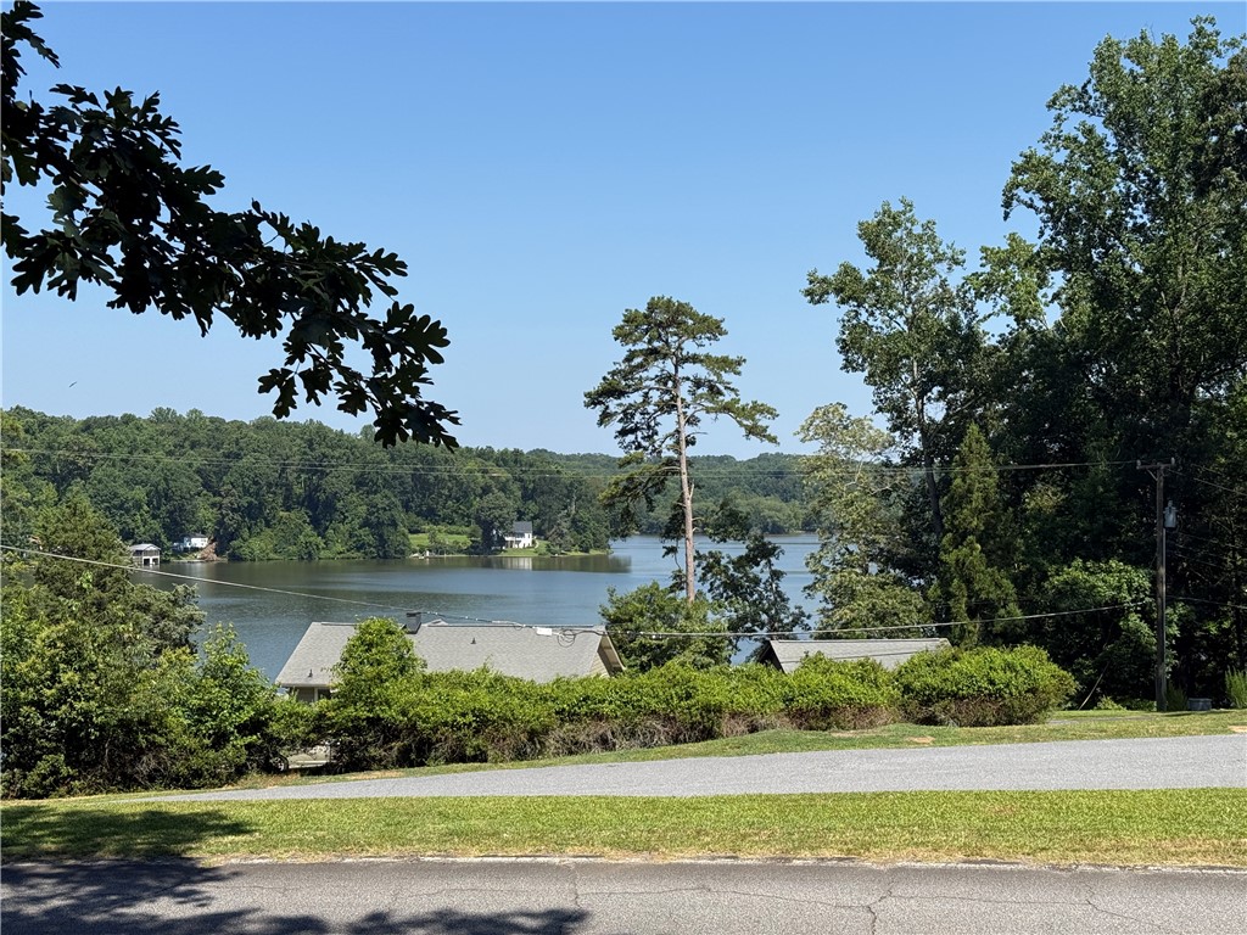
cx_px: 624
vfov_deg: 30.3
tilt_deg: +0.8
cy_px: 468
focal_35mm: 48
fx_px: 1729
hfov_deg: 39.7
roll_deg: -0.4
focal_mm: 6.76
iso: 64
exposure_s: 1/4098
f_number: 1.78
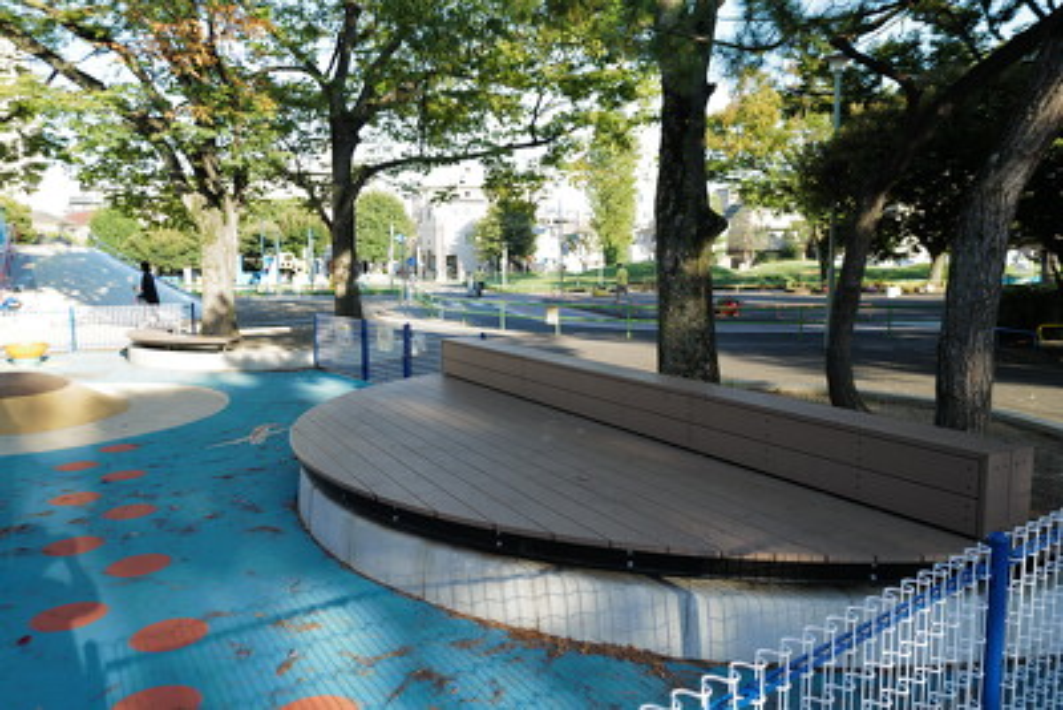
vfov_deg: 46.4
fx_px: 827
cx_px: 532
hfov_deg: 65.5
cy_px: 355
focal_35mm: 28
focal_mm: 28
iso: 100
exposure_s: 1/160
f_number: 4
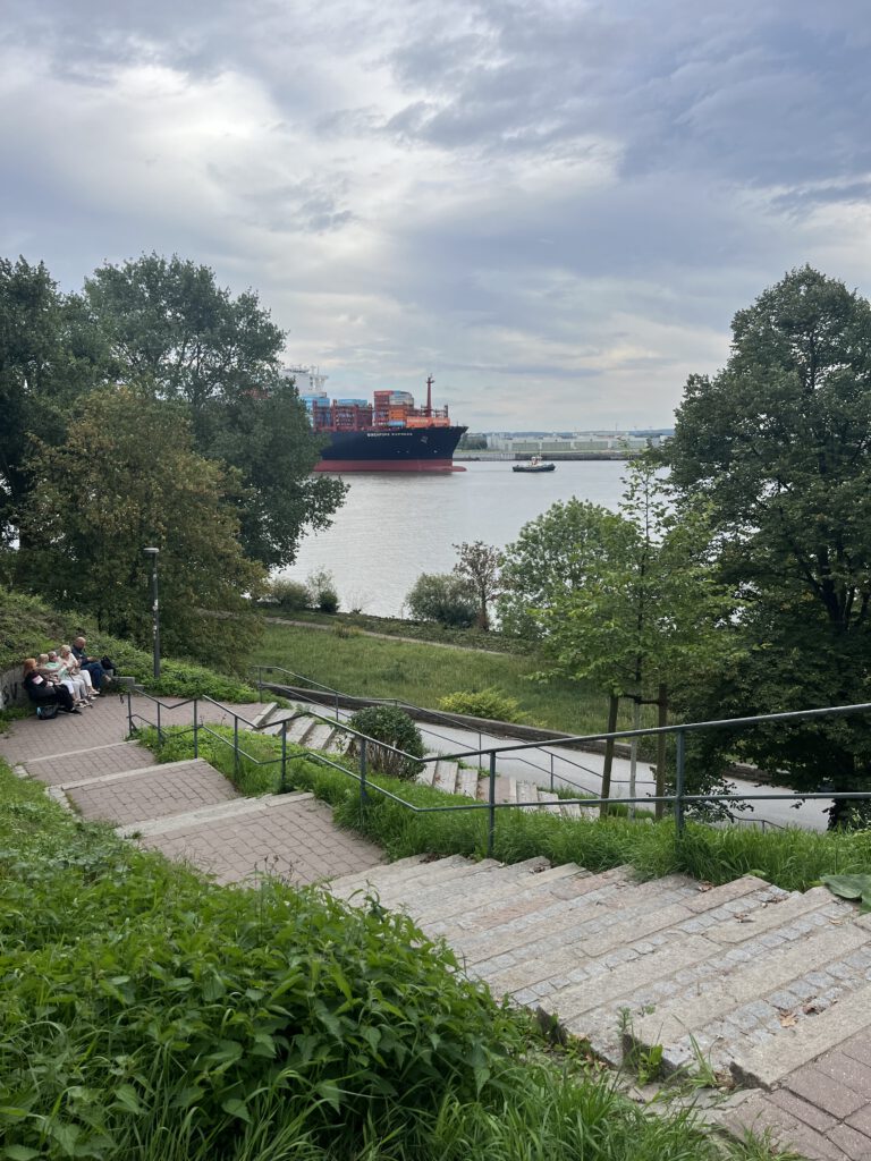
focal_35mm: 26
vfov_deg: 67.3
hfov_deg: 53.1
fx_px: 872
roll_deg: -0.1
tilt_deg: -9.3
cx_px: 436
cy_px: 580
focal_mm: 5.1
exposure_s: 1/1441
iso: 50
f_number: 1.6
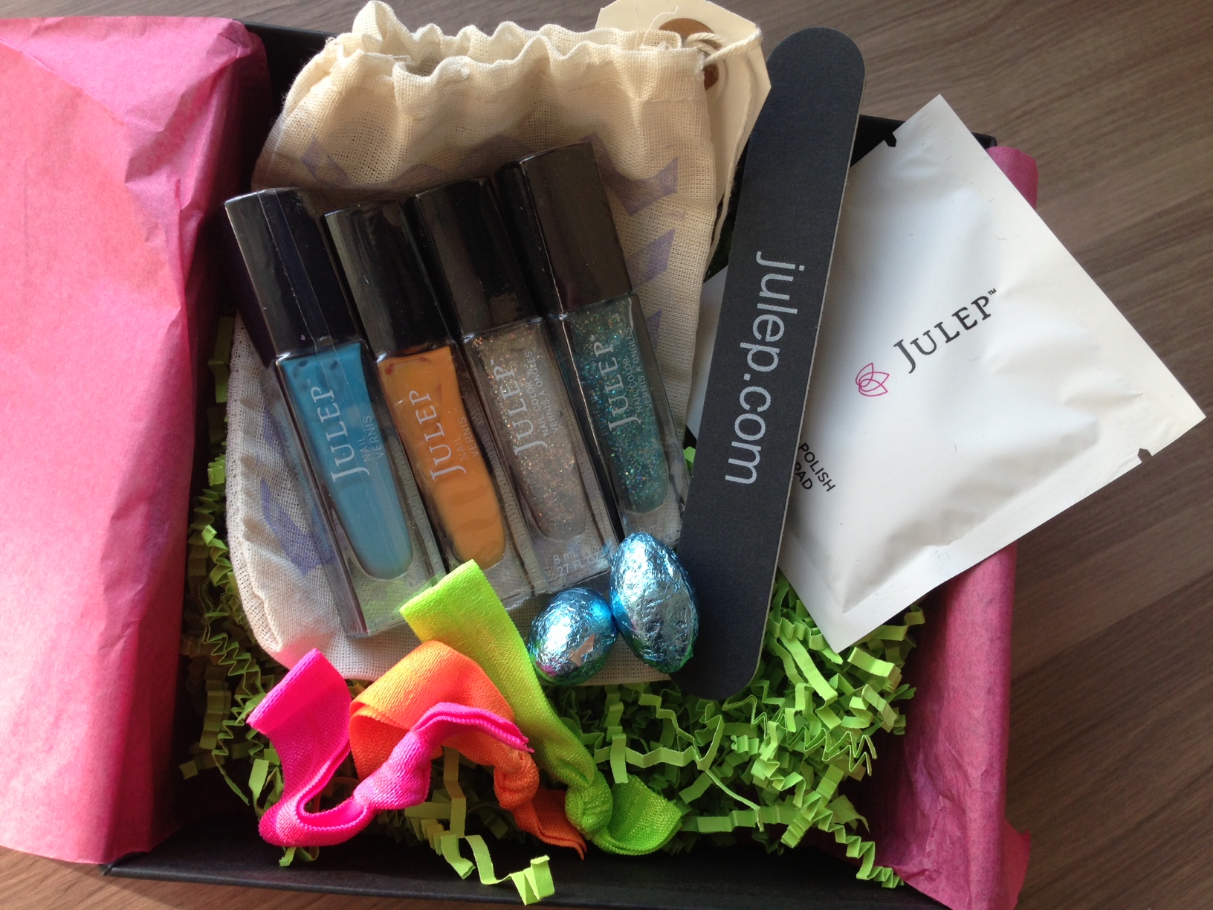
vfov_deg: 42.9
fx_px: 1156
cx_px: 606
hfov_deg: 55.4
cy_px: 455
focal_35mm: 33
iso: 64
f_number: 2.4
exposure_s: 1/60
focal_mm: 4.13
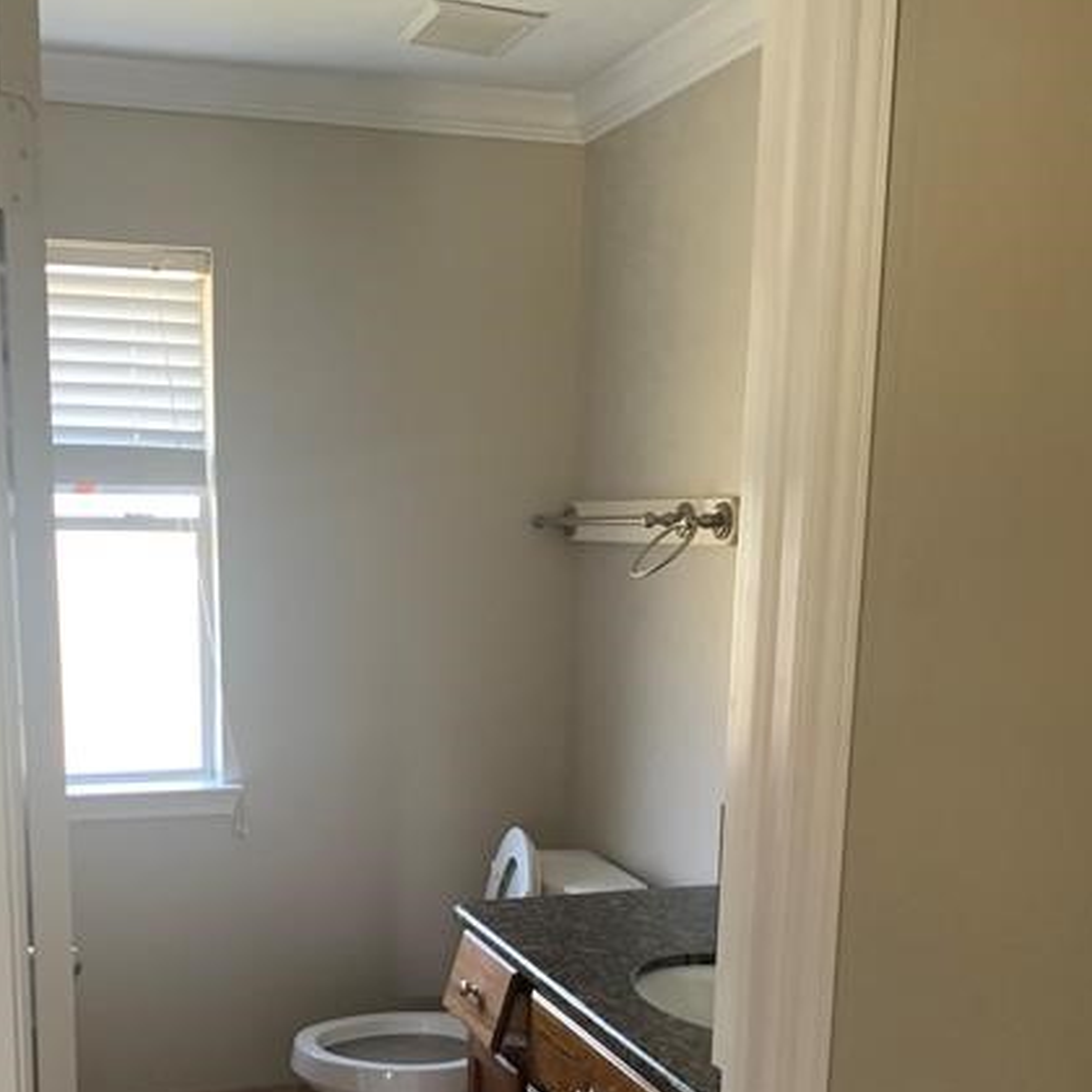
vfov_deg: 39.0
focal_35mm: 42
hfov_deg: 39.7
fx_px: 1499
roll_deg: -0.8
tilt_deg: -10.4
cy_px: 809
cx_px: 398
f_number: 1.8
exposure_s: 1/60
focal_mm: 4.25
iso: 160
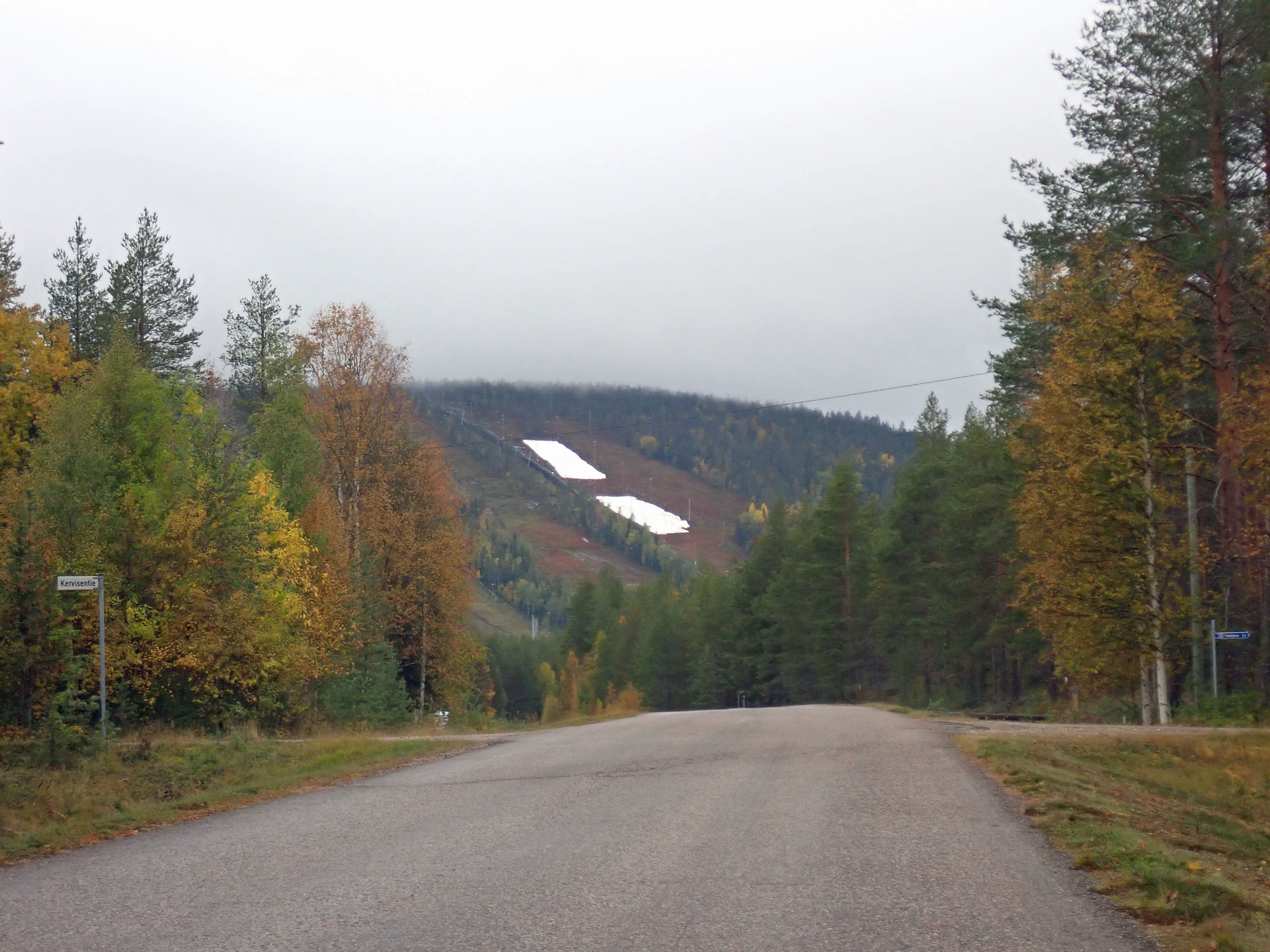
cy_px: 476
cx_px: 635
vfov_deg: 14.8
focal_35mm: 100
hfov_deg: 19.6
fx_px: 3669
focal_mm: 18
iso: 320
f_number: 4.9
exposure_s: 1/100
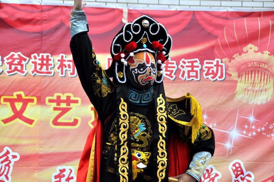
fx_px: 980
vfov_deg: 10.6
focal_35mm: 129
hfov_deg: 15.9
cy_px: 91
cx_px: 137
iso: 200
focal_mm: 86
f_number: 5.6
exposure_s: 1/320
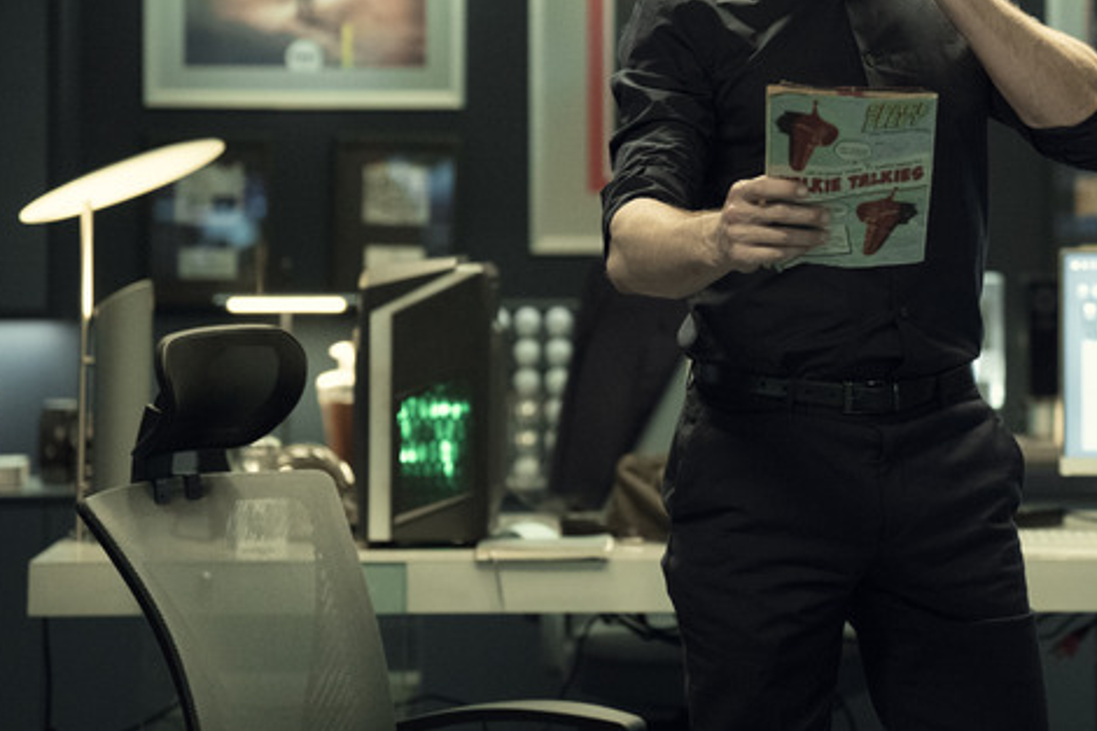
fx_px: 5056
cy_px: 170
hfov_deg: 12.4
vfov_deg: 8.3
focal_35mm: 166
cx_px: 801
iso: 4000
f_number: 2.8
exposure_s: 1/200
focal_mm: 100
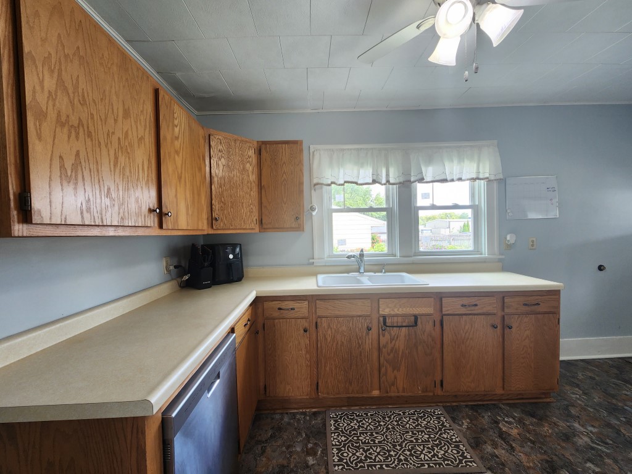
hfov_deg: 106.2
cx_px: 316
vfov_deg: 89.9
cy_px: 237
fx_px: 237
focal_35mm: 13
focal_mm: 2.2
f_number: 2.2
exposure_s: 1/60
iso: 125
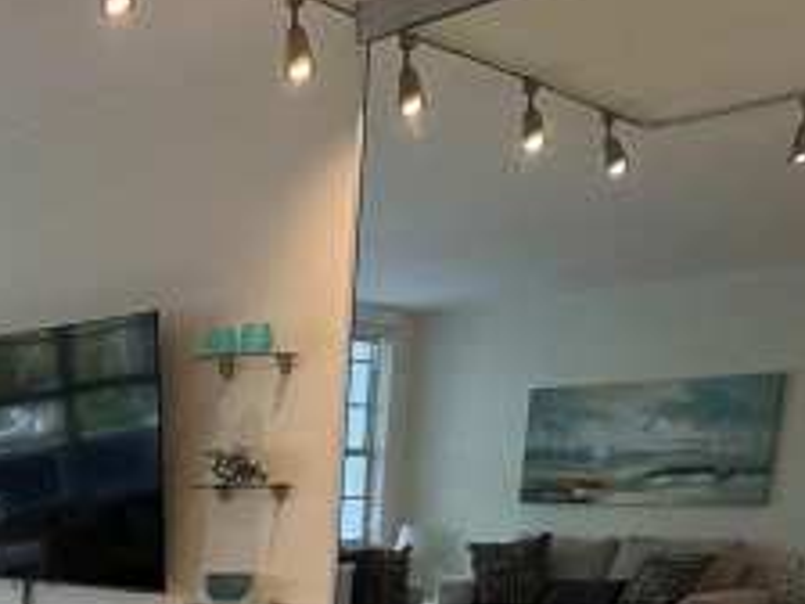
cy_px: 762
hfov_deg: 34.4
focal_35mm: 50
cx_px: -18
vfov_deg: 25.5
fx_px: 1163
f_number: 2.2
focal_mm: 2.22
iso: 250
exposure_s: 1/120
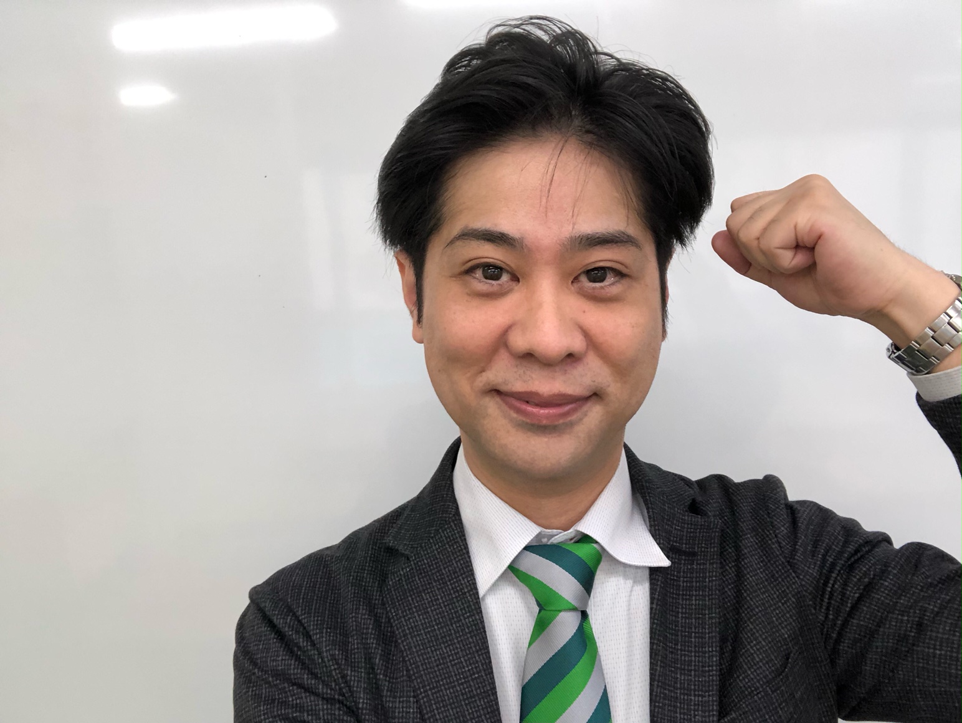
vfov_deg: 44.2
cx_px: 481
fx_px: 890
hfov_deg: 56.8
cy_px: 362
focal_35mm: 32
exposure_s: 1/120
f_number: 2.2
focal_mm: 2.87
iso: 125
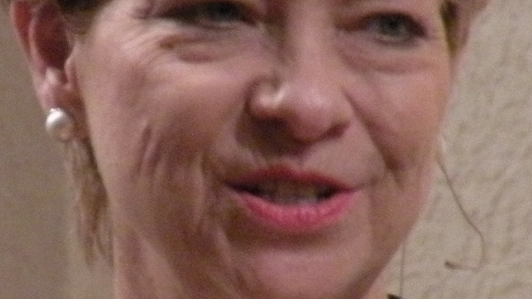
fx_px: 19311
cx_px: 178
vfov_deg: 0.9
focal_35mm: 1369
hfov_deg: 1.6
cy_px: 204
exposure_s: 1/61
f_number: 4.5
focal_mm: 59.6
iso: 400
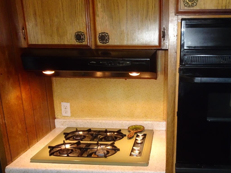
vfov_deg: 40.4
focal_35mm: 35
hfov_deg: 51.7
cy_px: 110
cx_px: 152
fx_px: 233
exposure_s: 1/30
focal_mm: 4.1
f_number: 3.5
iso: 500
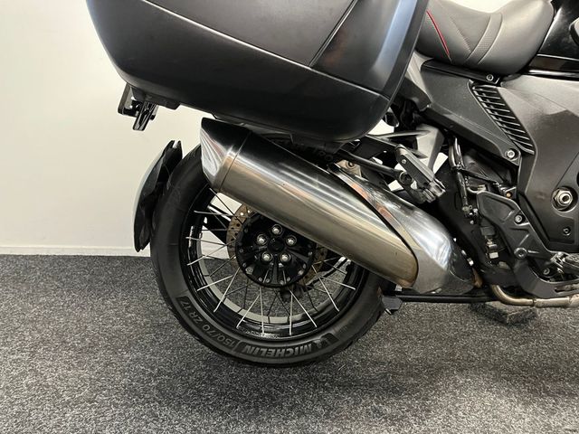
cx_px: 290
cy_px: 217
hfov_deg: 67.3
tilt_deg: -11.1
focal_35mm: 26
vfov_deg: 53.1
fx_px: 435
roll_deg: -0.9
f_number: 1.6
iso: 400
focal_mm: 5.1
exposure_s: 1/33
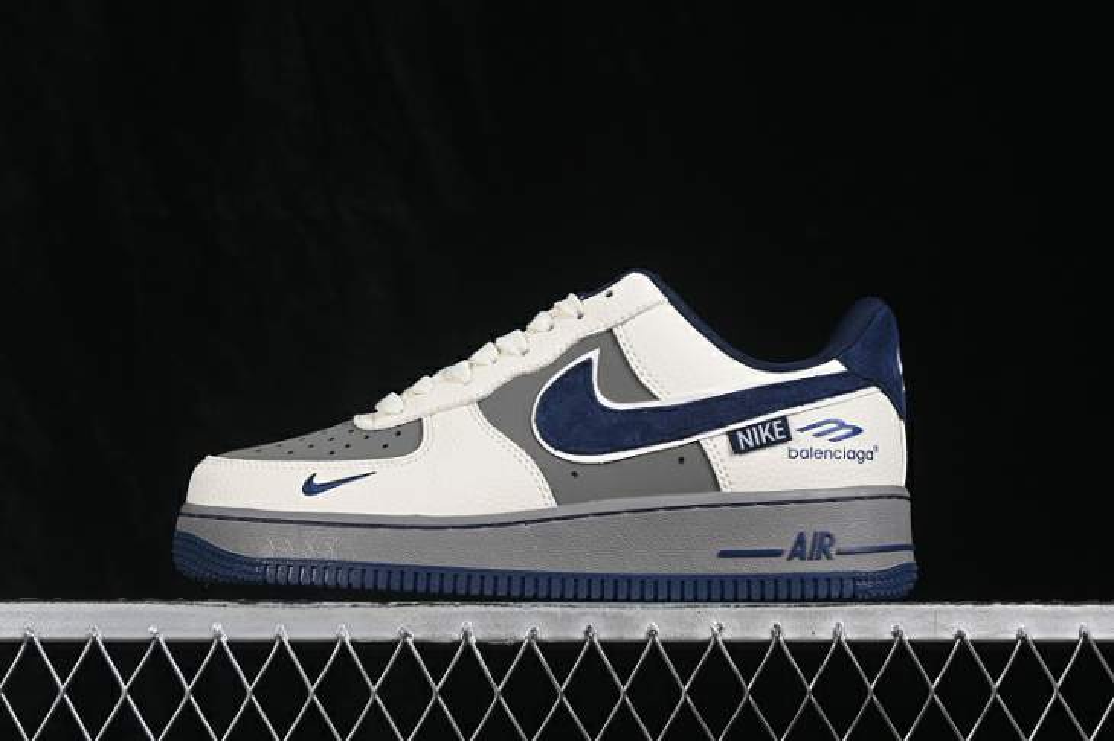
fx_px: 2320
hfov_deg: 27.0
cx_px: 557
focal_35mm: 75
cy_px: 370
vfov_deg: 18.2
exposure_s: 1/80
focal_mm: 50
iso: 160
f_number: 8
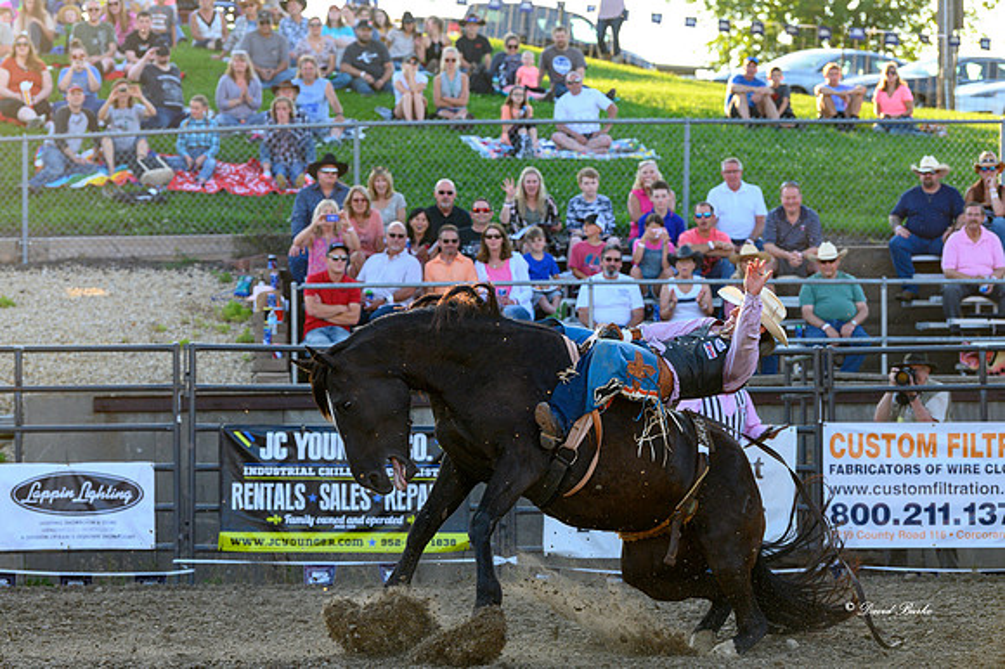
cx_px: 502
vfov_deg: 11.0
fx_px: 3487
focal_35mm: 125
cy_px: 334
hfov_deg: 16.4
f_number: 5
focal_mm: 125
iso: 1250
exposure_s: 1/1000
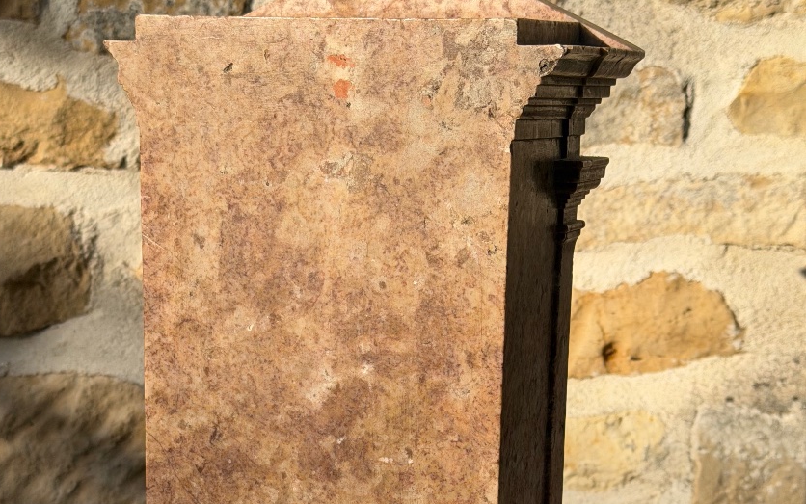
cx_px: 373
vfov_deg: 17.6
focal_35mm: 73
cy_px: 438
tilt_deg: -10.8
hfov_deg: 28.2
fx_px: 1604
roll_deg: -1.0
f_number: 1.78
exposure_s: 1/6024
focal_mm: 6.76
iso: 64
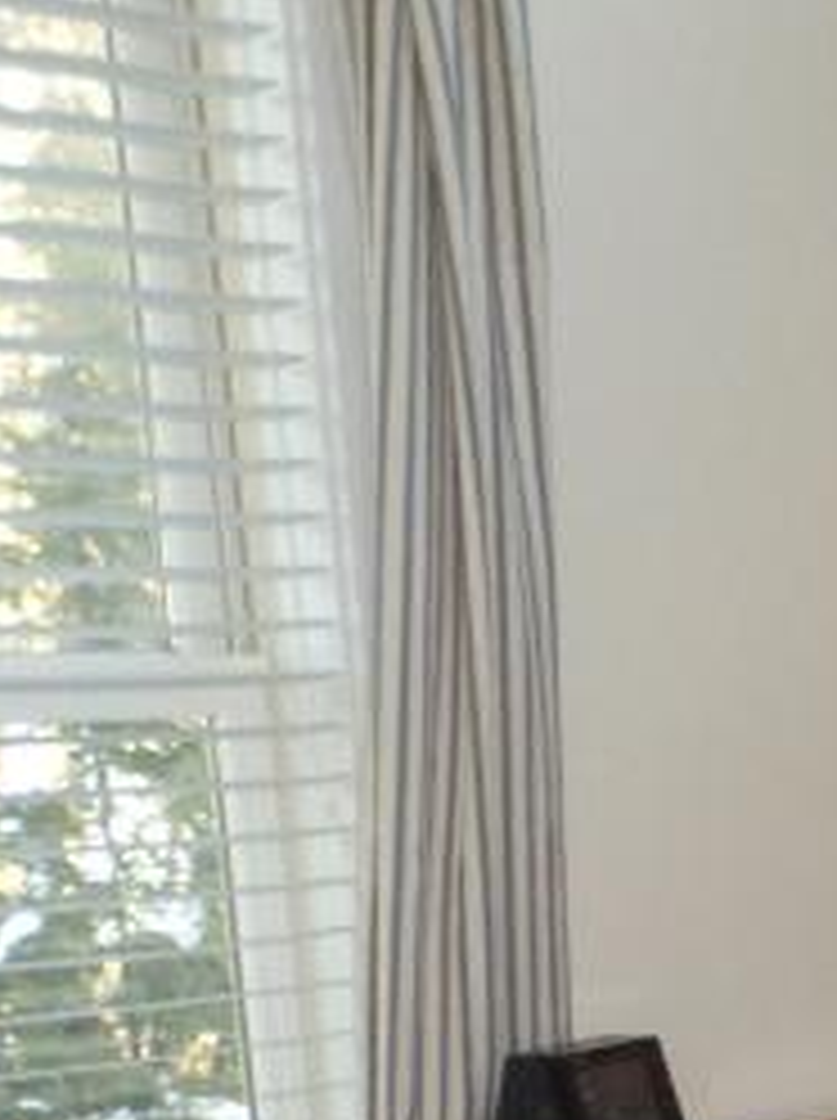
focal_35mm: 103
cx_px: 1683
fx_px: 3329
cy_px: 1322
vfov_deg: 18.2
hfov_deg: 12.6
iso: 160
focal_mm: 4.5
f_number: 2.5
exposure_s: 1/30
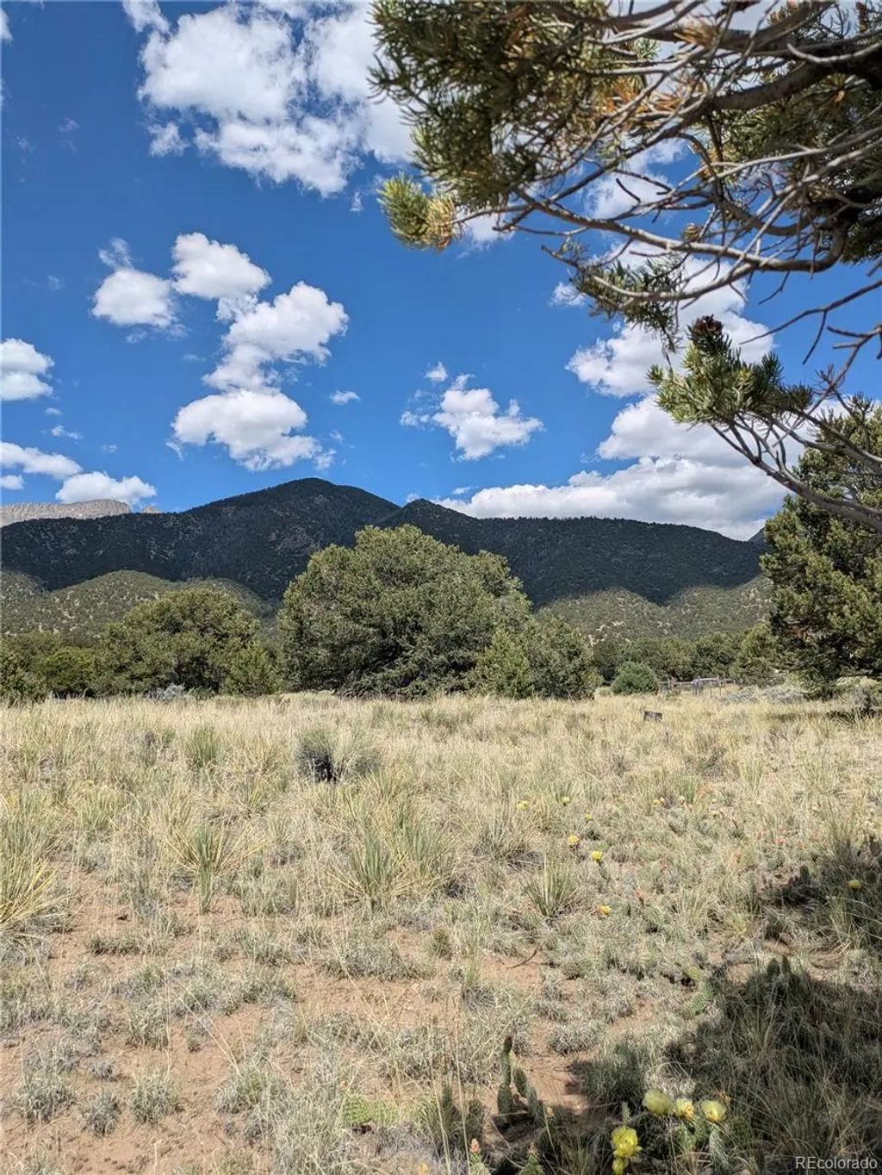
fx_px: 849
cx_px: 441
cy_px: 588
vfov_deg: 69.4
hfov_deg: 54.9
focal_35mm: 25
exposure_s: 1/3086
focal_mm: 5.43
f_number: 1.89
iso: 44
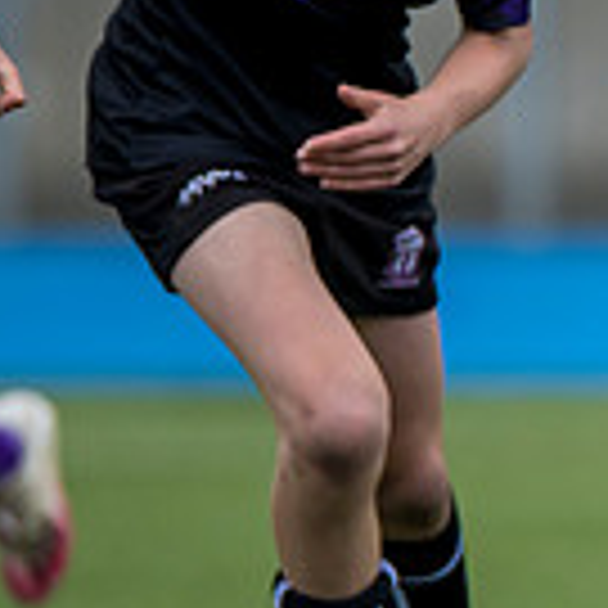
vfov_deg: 0.9
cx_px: 1723
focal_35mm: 2014
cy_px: 223
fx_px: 40021
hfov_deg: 0.9
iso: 500
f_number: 4
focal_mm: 400
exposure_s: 1/1600
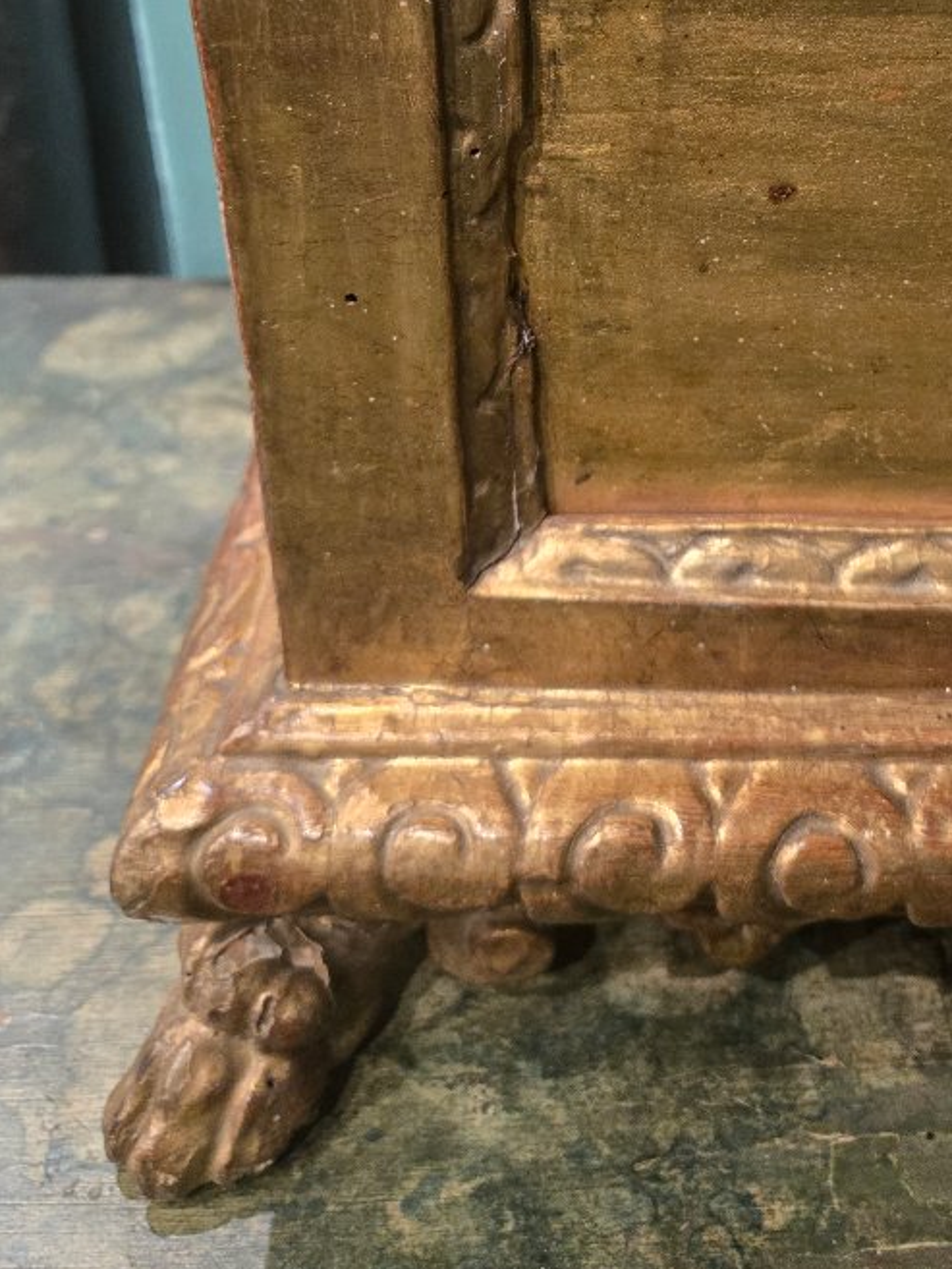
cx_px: 649
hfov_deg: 34.0
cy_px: 155
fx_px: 1540
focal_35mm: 42
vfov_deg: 41.6
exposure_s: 1/100
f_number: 1.8
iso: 640
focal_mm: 5.4
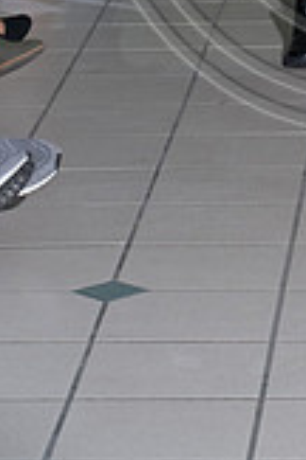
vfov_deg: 8.0
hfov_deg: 5.4
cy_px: -153
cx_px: 377
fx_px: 3251
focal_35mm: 255
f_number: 5.6
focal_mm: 92
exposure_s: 1/160
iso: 1250
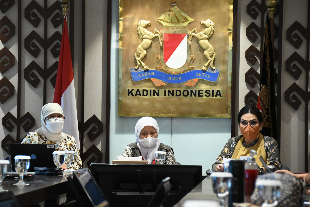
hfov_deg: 13.1
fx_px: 1352
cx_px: 155
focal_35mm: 157
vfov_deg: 8.7
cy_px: 104
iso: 4000
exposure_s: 1/125
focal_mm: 105
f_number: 5.3
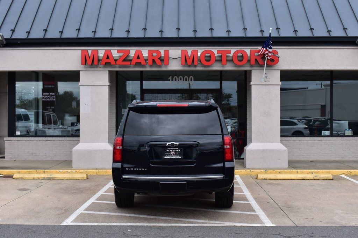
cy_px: 119
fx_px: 477
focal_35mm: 48
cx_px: 179
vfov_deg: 28.1
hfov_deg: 41.1
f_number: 10
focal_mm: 32
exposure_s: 1/250
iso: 400
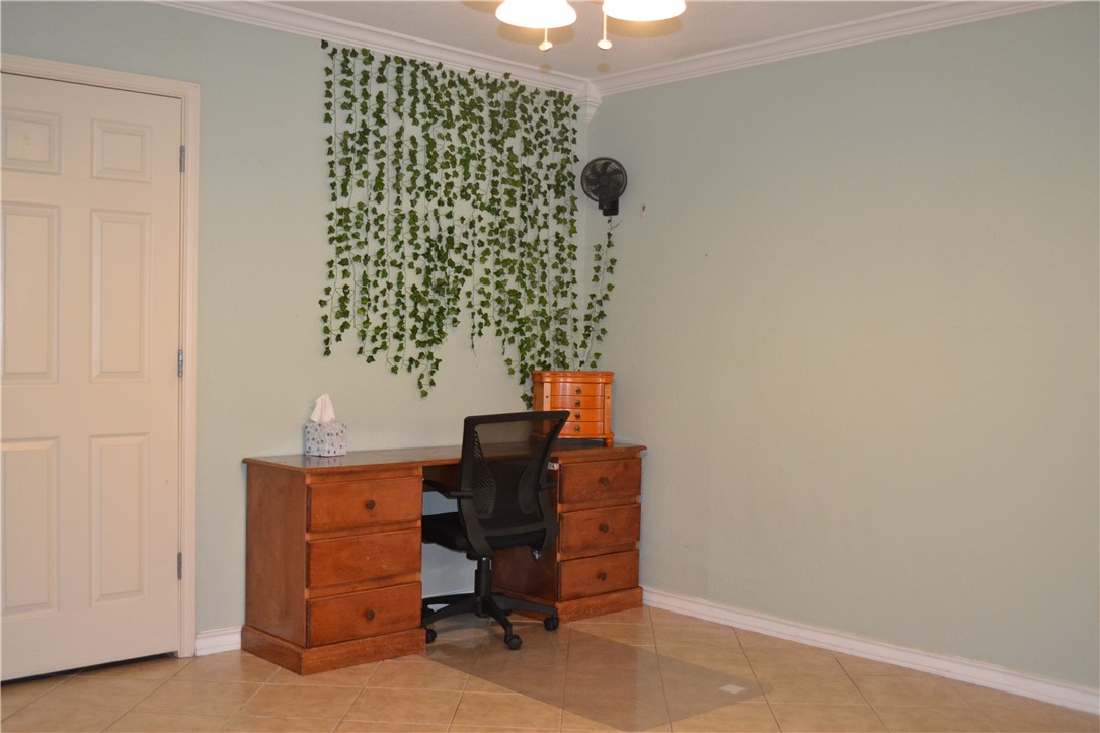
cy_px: 366
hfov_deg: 53.1
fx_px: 1100
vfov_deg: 36.9
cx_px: 550
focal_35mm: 36
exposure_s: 1/60
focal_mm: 24
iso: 1400
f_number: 4
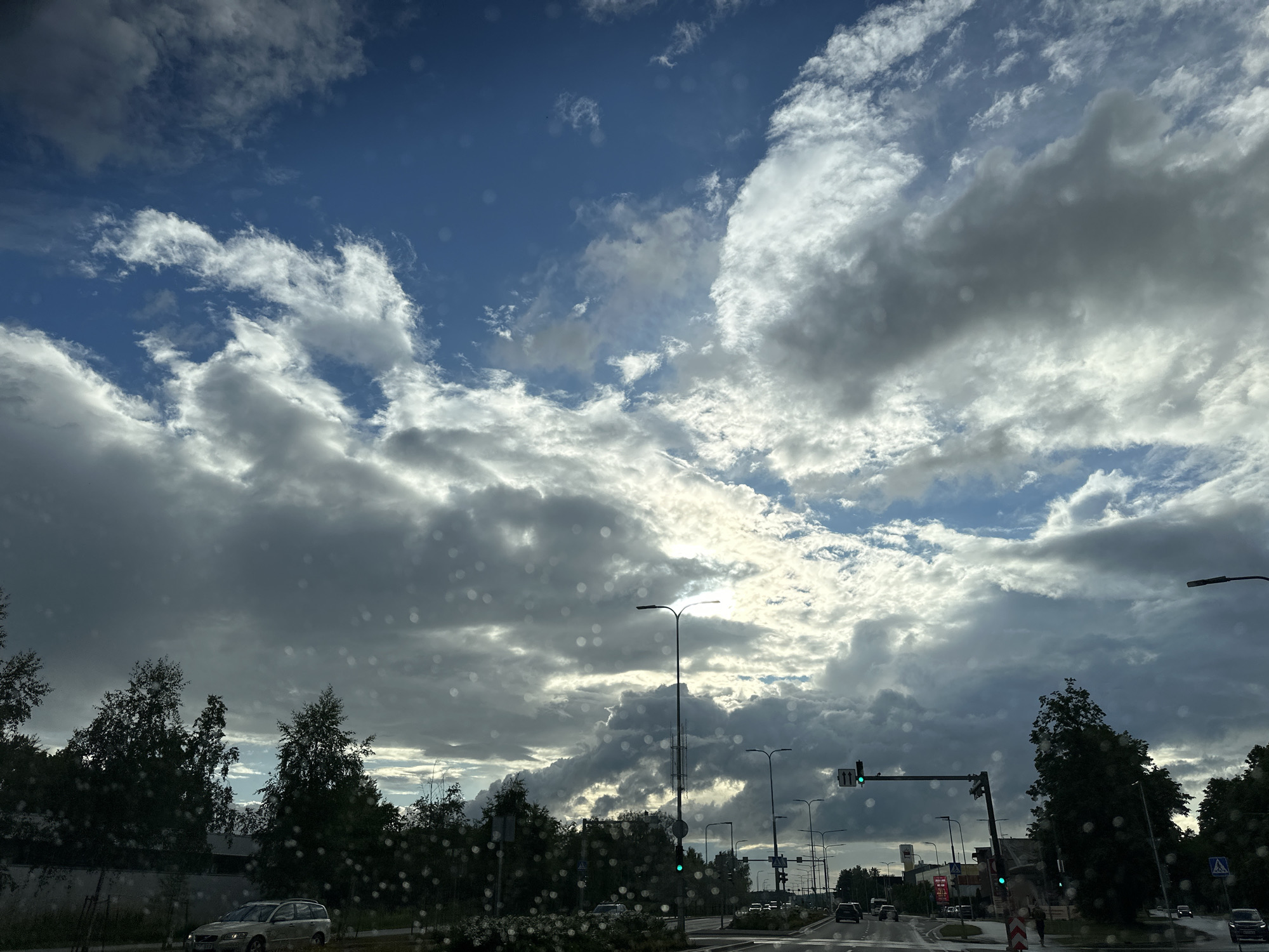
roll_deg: +0.4
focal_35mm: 24
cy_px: 476
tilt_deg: +25.4
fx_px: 880
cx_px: 634
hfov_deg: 71.6
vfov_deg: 56.8
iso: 80
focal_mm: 6.86
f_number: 1.78
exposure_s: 1/12048
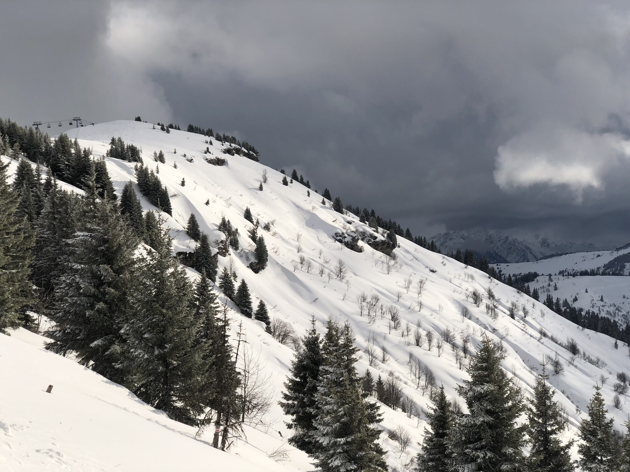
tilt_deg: +0.2
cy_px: 236
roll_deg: +2.6
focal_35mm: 52
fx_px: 946
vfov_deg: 28.0
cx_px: 315
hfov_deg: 36.8
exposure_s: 1/3745
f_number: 2.4
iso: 16
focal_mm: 6
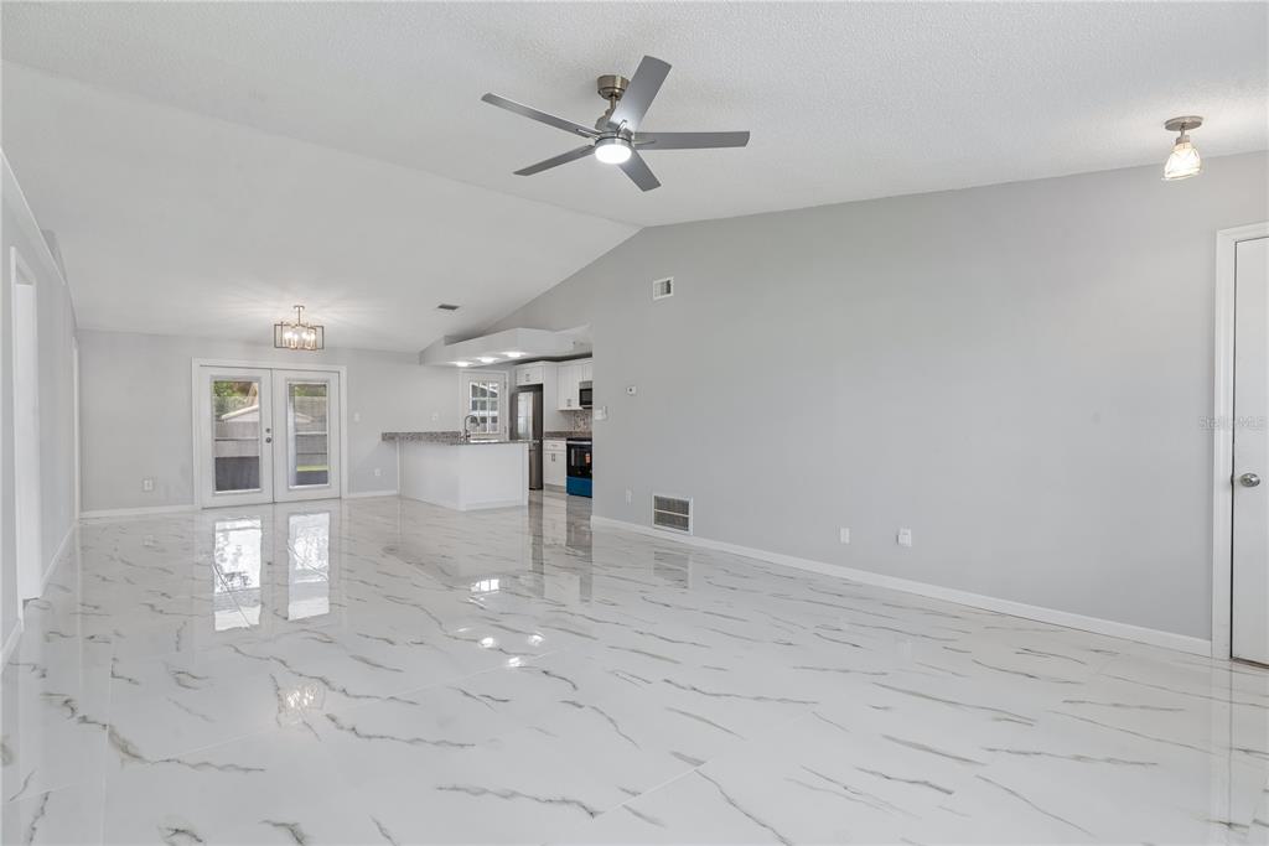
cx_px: 634
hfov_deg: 90.0
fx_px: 635
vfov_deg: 67.4
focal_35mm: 18
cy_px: 423
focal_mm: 18
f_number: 10
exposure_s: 1/60
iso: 400
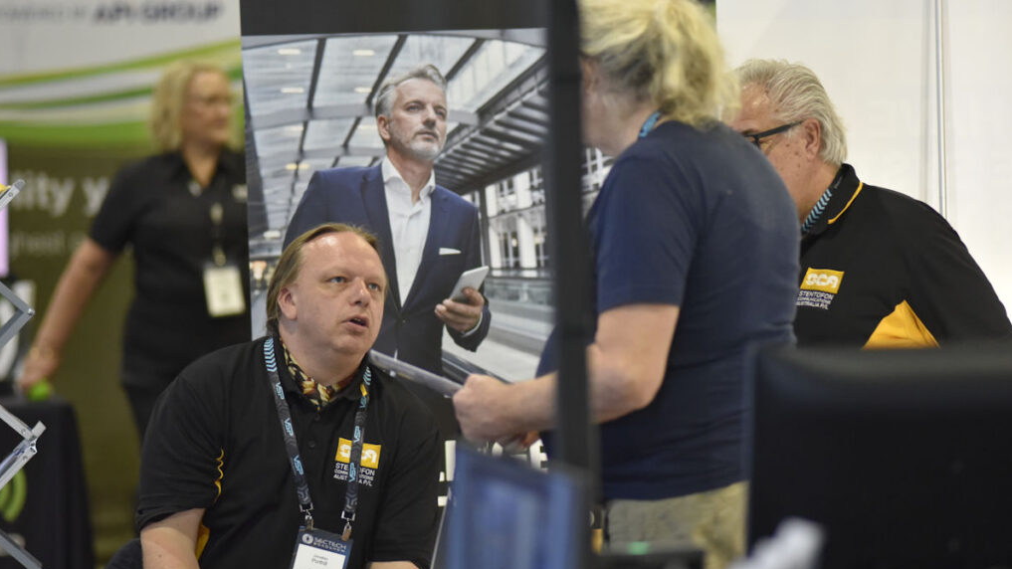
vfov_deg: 6.4
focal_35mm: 190
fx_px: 5098
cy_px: 269
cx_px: 506
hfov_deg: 11.3
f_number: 2.8
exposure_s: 1/400
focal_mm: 180
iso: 6400
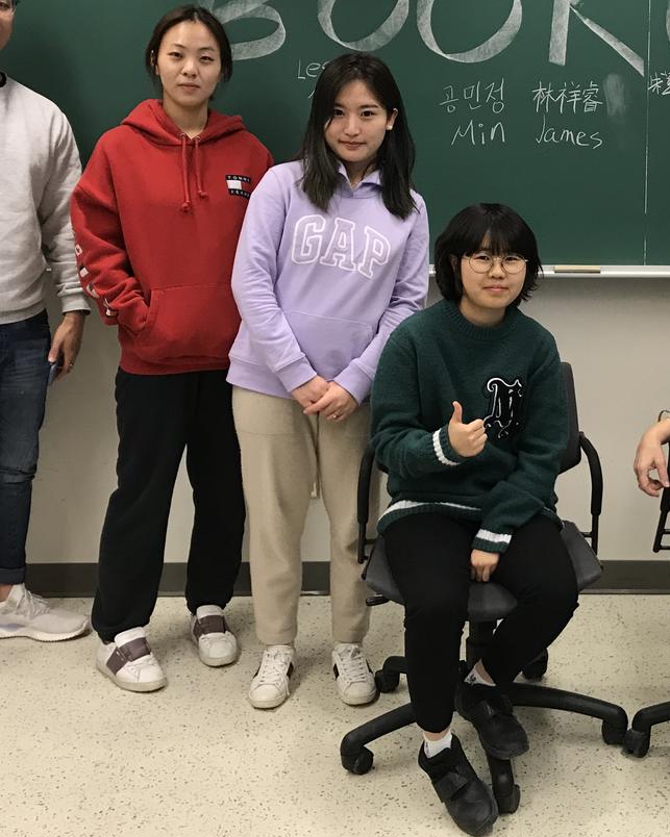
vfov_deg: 37.1
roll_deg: +0.3
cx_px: 582
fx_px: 1240
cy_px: 307
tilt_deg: -11.1
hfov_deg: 29.2
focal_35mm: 50
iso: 25
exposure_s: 1/30
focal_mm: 3.99
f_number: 1.8
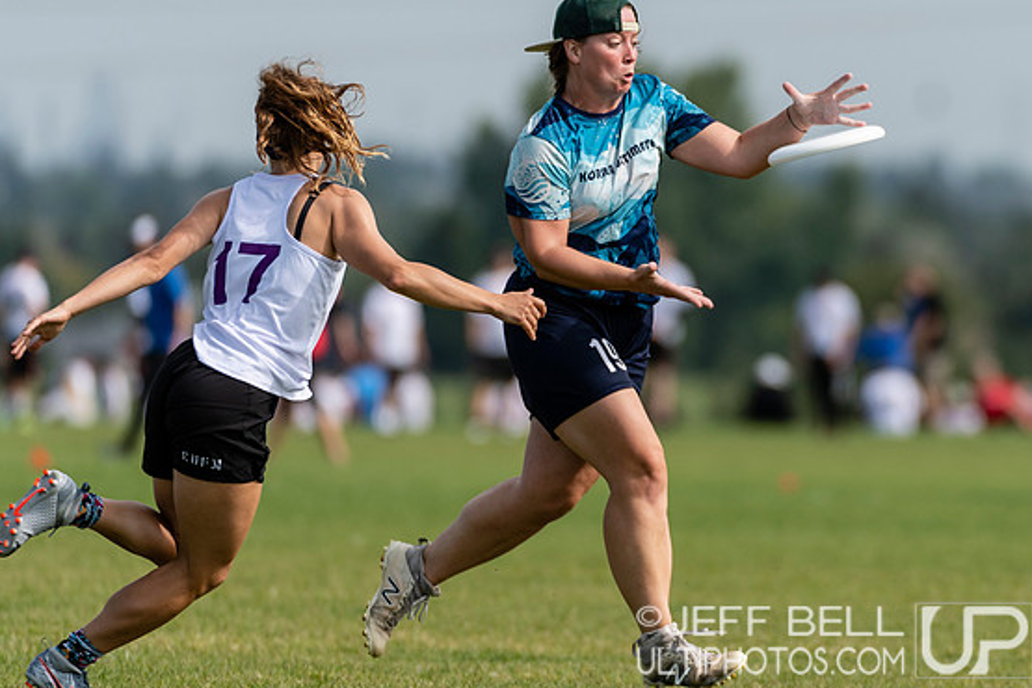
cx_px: 708
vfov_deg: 1.9
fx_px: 20954
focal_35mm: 731
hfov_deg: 2.8
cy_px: 230
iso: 100
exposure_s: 1/1250
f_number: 4
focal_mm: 340
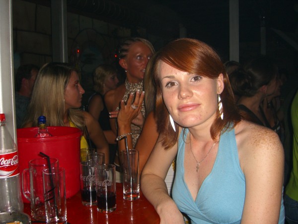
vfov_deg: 37.7
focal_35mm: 38
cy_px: 112
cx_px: 149
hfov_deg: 49.0
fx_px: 327
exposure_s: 1/60
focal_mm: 7.9
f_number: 2.8
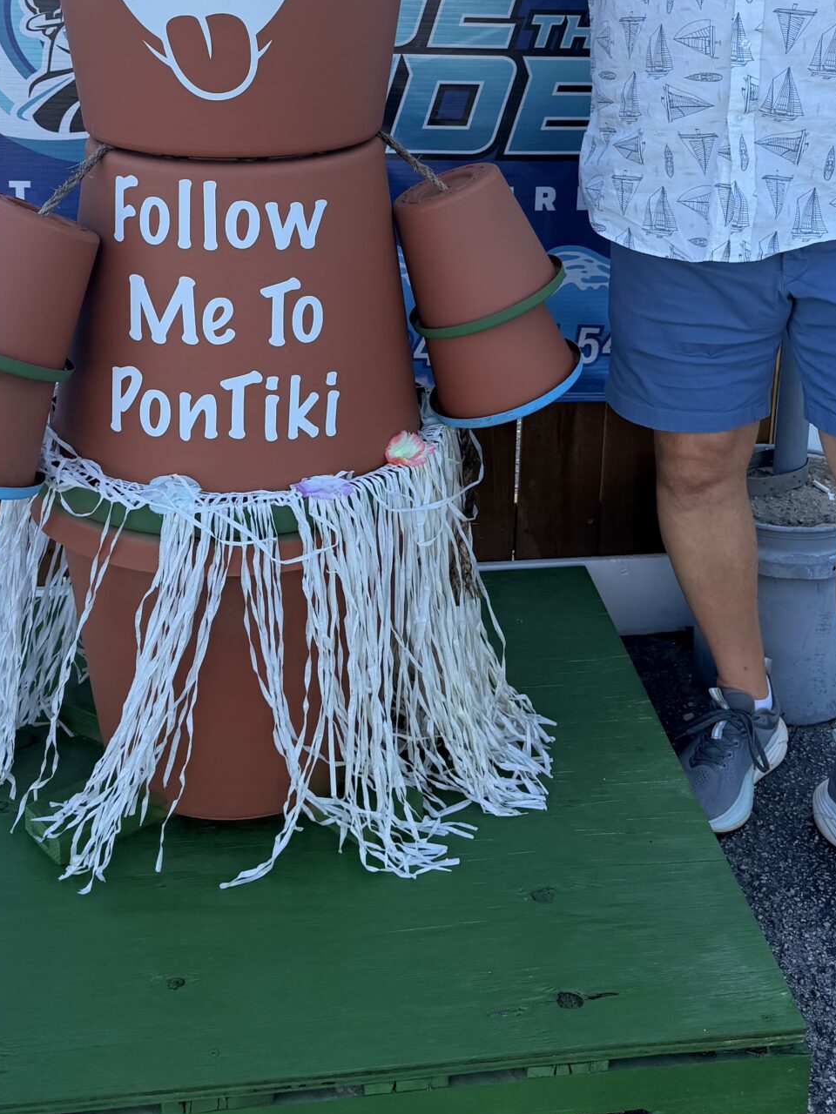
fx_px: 1546
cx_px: 466
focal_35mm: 48
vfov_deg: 38.1
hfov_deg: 30.2
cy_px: 207
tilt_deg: -14.2
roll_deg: -2.0
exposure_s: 1/1493
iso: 100
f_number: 1.78
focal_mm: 6.76
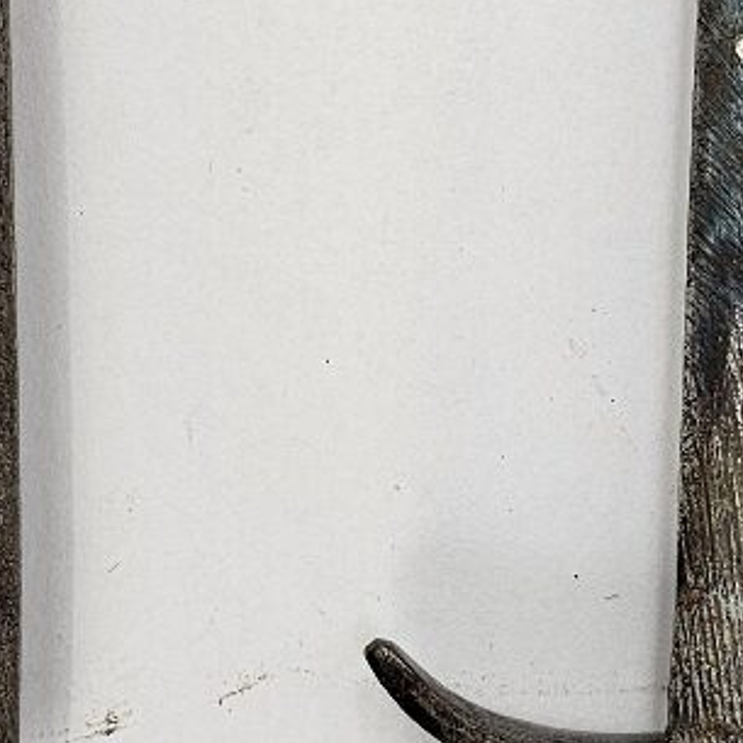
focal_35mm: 112
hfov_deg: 15.5
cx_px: 451
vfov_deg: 15.5
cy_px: 300
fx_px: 2720
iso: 40
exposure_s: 1/100
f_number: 1.7
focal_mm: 6.3
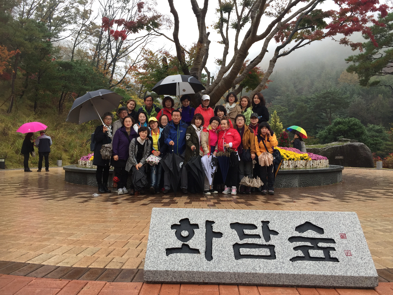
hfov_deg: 61.7
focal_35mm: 29
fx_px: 329
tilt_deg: +1.5
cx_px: 196
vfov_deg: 48.2
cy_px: 148
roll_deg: -0.8
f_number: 2.2
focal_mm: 4.15
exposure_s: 1/60
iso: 40
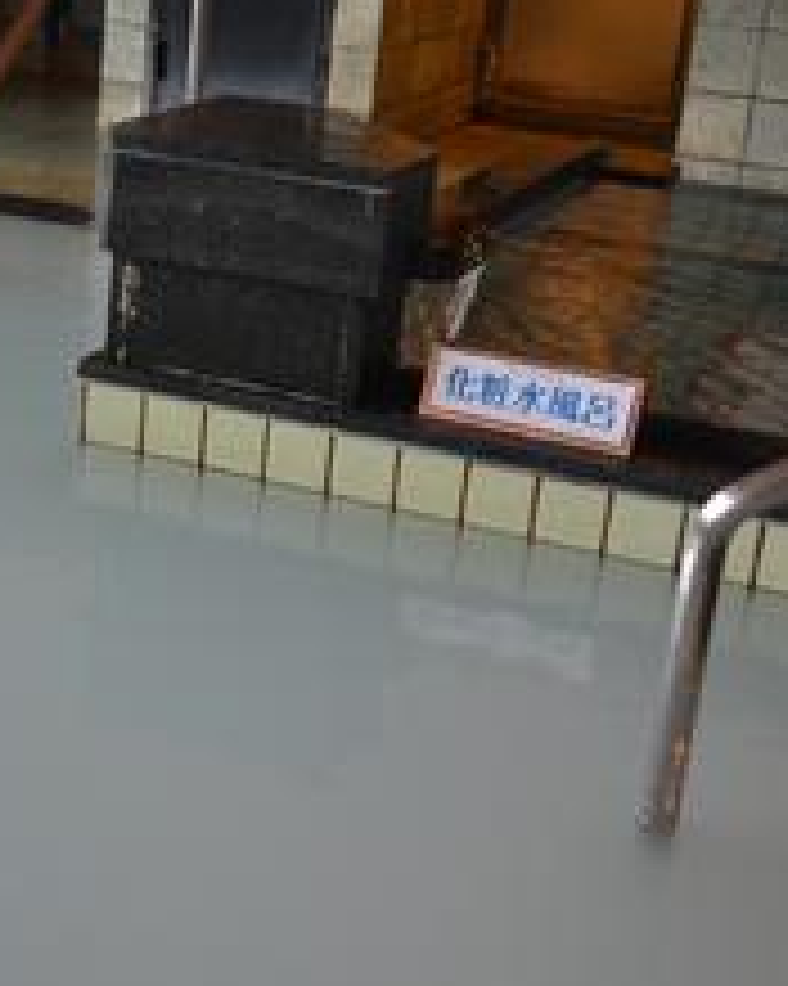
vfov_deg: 26.8
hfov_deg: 21.0
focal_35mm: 71
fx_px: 2071
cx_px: 50
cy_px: 520
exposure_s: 1/60
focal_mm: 24
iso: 1100
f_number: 4
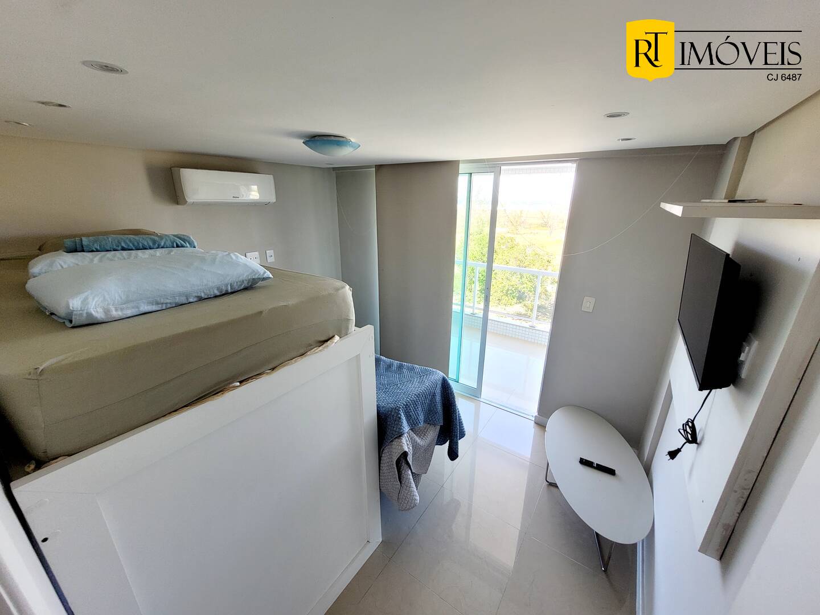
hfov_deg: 106.2
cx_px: 410
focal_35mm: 13
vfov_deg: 89.9
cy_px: 308
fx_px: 308
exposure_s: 1/60
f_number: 2.2
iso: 50
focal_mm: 1.74
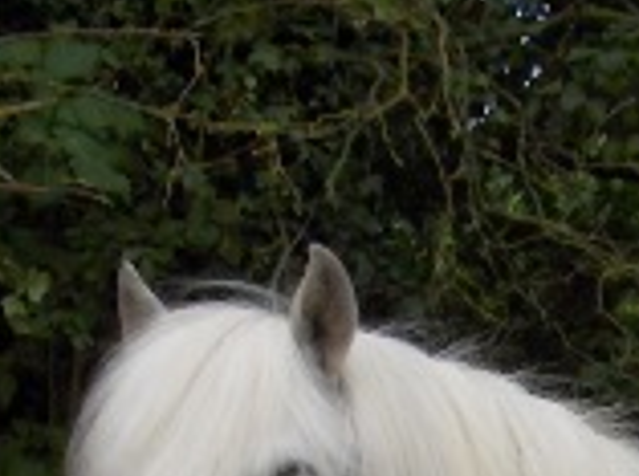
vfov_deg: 9.9
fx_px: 2634
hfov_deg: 13.3
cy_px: 769
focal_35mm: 143
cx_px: 834
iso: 100
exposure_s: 1/331
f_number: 4.3
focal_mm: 5.8
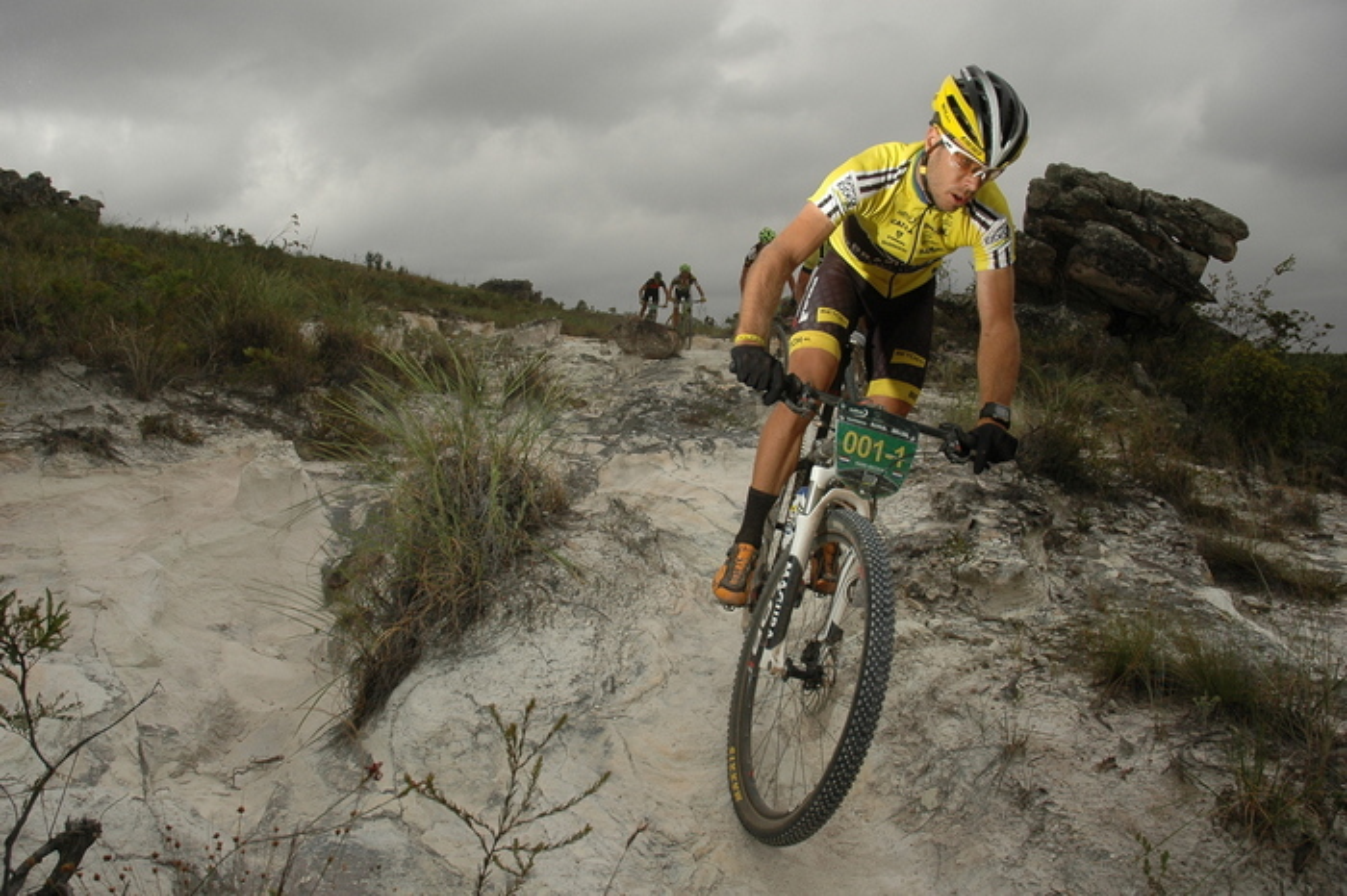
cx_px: 674
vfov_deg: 47.9
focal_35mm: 27
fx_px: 1010
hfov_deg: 67.4
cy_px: 448
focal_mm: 18
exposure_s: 1/2000
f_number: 5.6
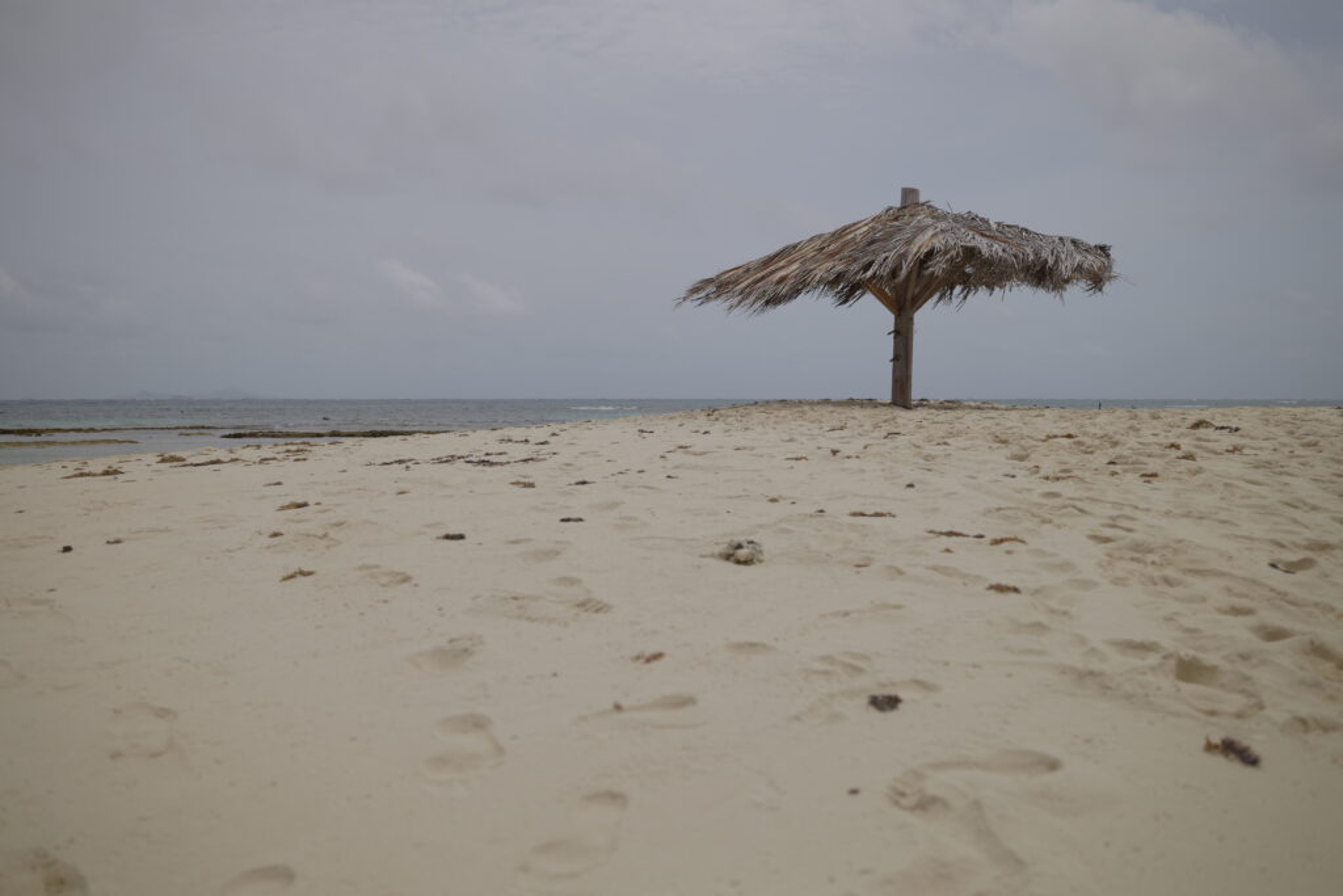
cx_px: 672
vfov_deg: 46.4
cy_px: 448
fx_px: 1045
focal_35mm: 28
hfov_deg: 65.5
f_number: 3.2
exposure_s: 1/5000
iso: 200
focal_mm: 28
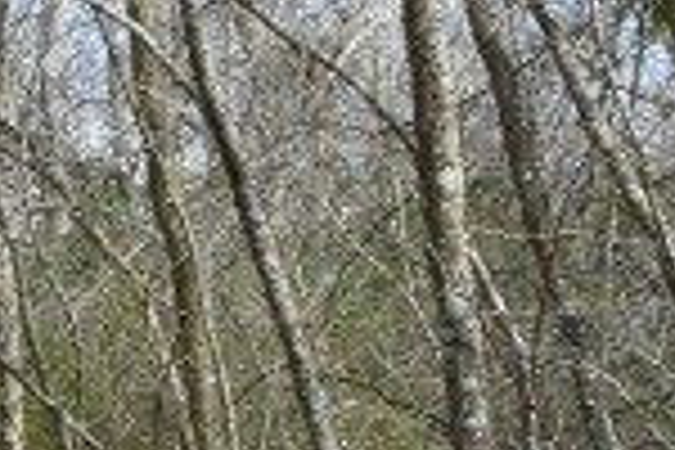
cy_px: 464
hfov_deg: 8.8
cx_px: -1089
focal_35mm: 207
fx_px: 3881
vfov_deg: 6.6
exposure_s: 1/320
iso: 200
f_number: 9
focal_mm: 18
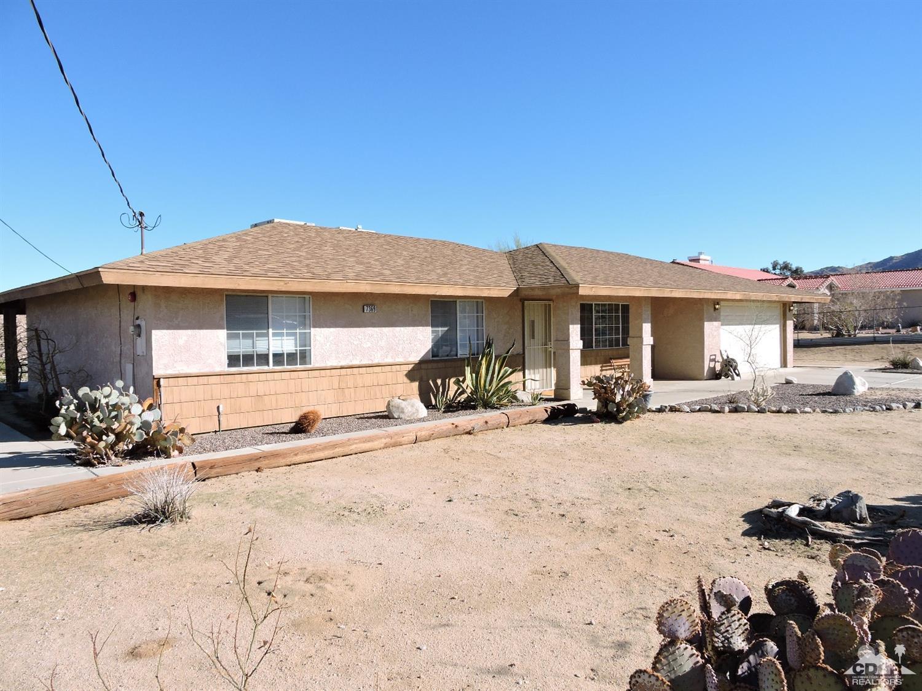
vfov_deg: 56.8
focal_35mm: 24
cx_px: 461
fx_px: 639
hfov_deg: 71.6
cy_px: 346
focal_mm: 4.3
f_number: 3.3
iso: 100
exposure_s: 1/800
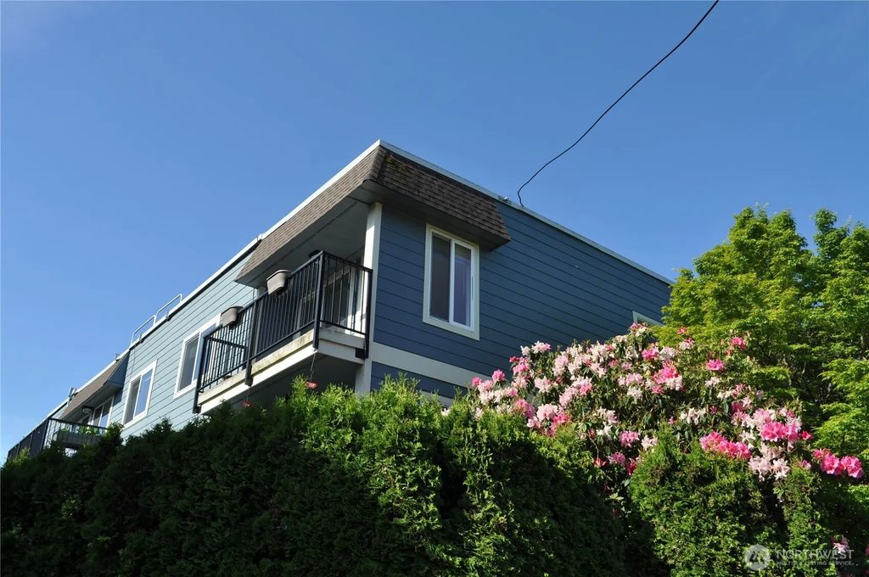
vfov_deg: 43.5
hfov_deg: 62.0
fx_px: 723
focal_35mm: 30
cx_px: 434
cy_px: 288
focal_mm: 20
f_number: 9
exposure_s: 1/320
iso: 200
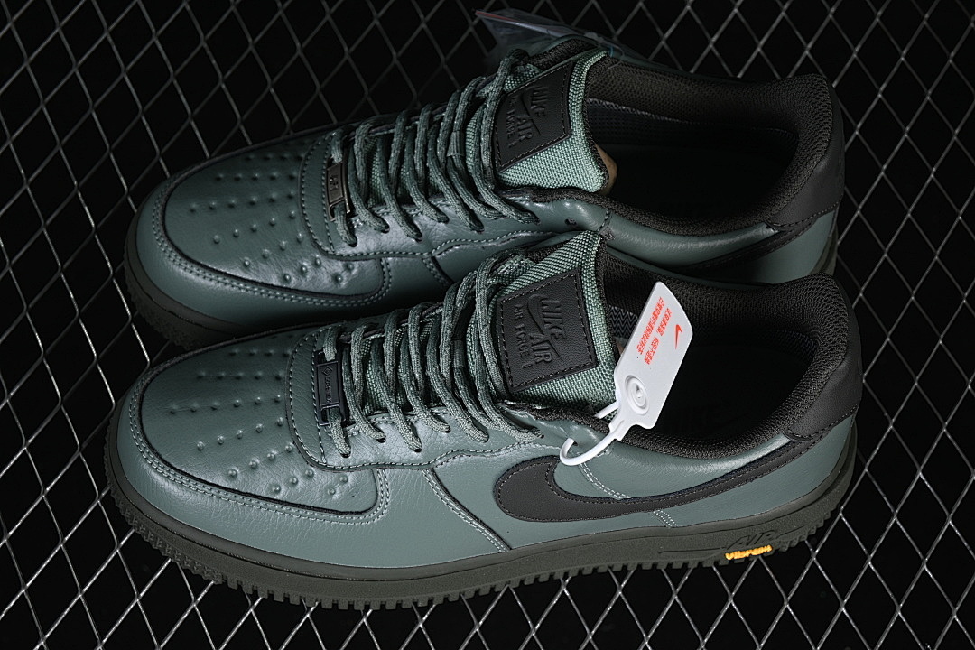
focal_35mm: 75
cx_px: 488
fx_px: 2031
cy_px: 325
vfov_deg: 18.2
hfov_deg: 27.0
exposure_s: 1/60
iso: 160
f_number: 6.3
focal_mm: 50
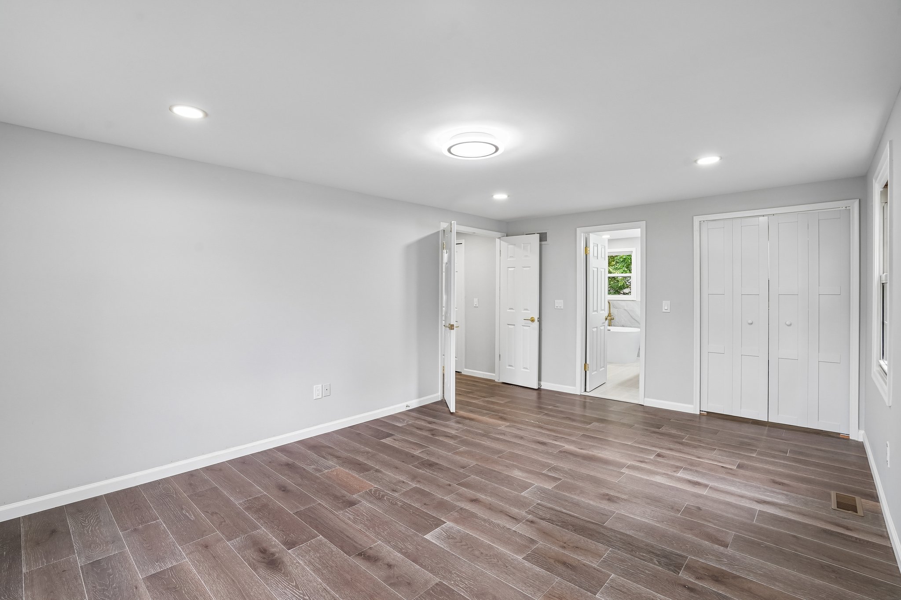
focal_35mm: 16
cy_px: 300
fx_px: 400
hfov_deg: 96.7
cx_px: 450
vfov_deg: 73.7
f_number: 8
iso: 400
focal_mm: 16
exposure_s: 1/20
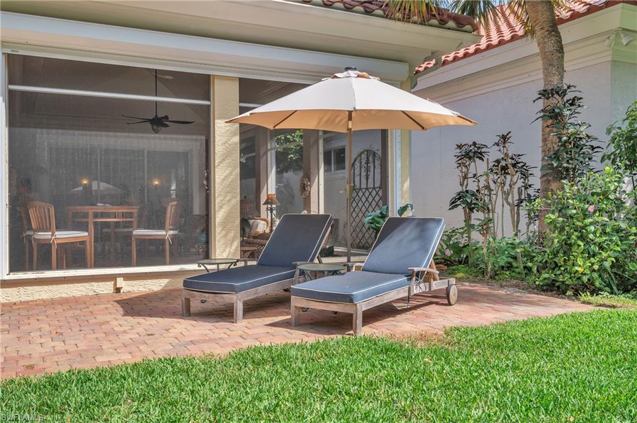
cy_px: 212
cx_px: 318
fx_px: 583
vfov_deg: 39.9
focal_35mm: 33
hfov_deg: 57.3
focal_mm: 33
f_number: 9
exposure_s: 1/15
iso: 100
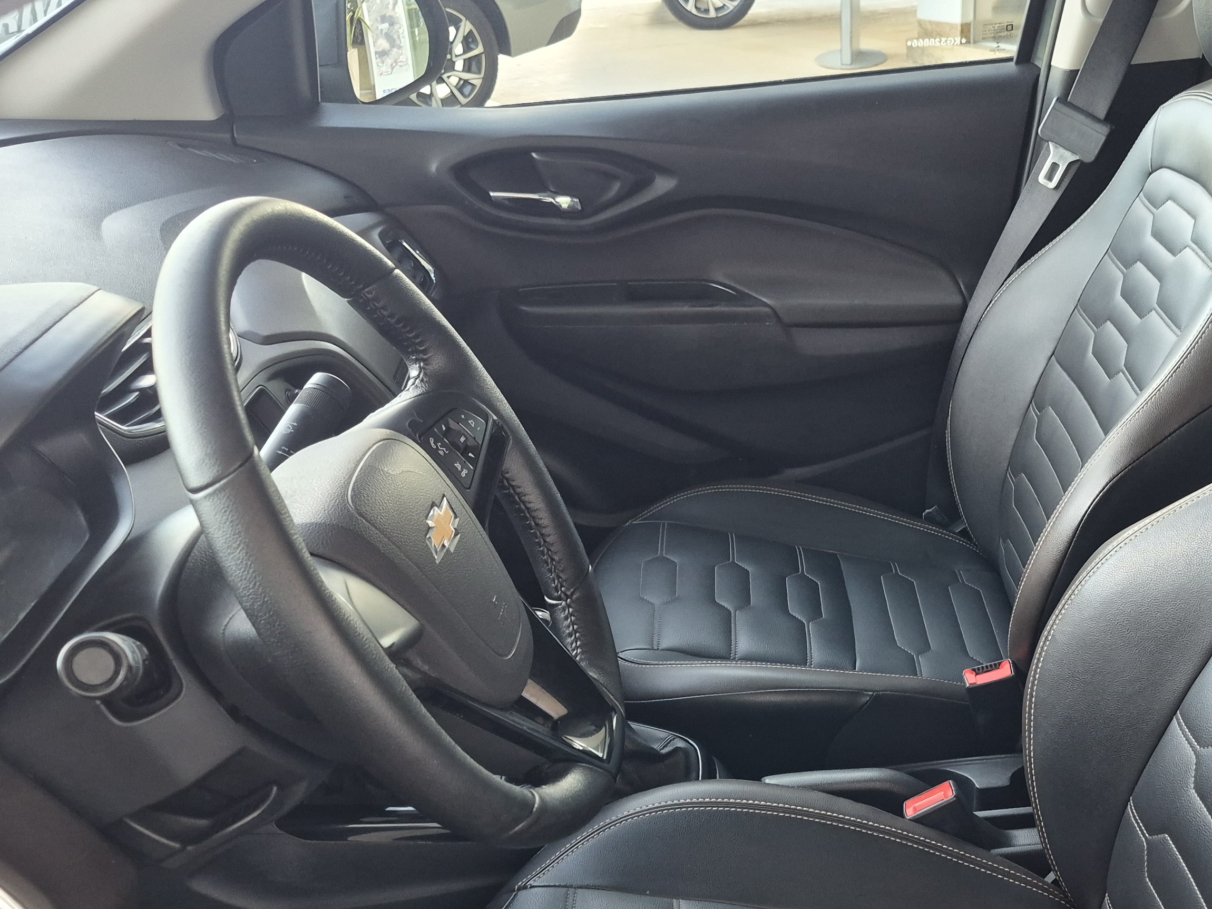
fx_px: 1401
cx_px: 819
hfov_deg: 46.0
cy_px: 625
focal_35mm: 40
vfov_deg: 35.5
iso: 320
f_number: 1.8
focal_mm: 5.4
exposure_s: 1/120
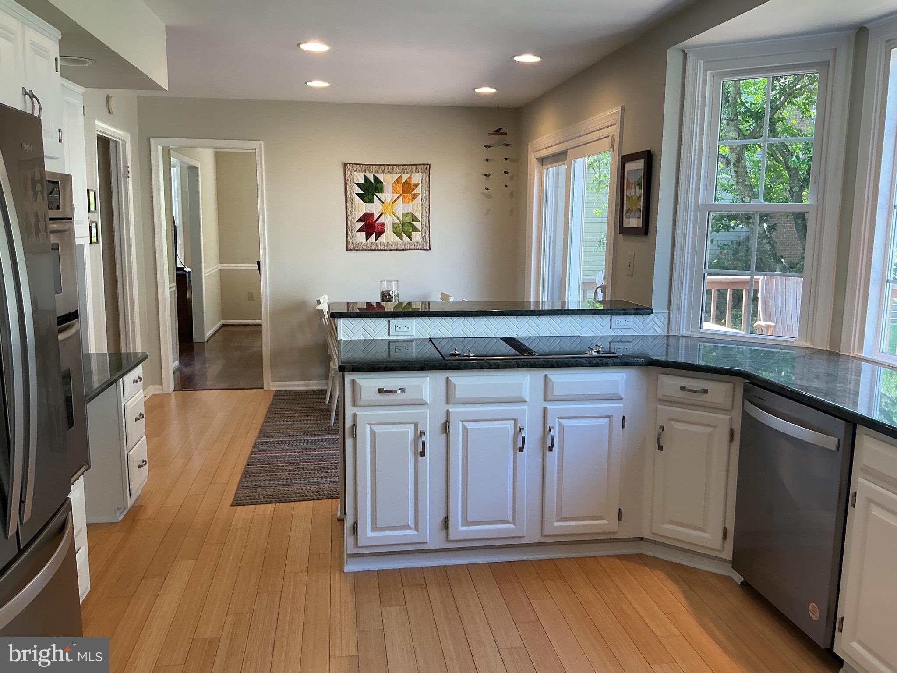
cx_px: 448
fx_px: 751
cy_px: 336
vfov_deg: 48.2
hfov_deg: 61.7
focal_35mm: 29
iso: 50
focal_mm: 3
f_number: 1.8
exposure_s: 1/120
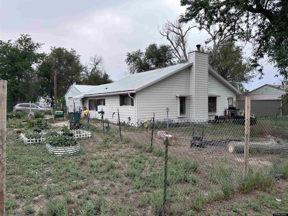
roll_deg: +0.2
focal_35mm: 24
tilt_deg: +0.0
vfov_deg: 56.8
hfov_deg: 71.6
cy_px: 108
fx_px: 200
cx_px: 144
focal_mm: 6.86
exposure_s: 1/1357
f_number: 1.78
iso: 80
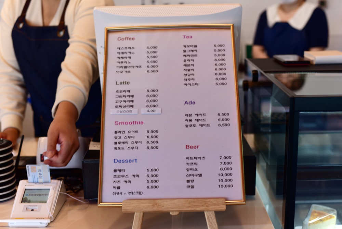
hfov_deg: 39.6
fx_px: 475
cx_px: 171
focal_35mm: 50
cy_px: 114
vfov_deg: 27.0
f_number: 3.2
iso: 100
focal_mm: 50
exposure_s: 1/50
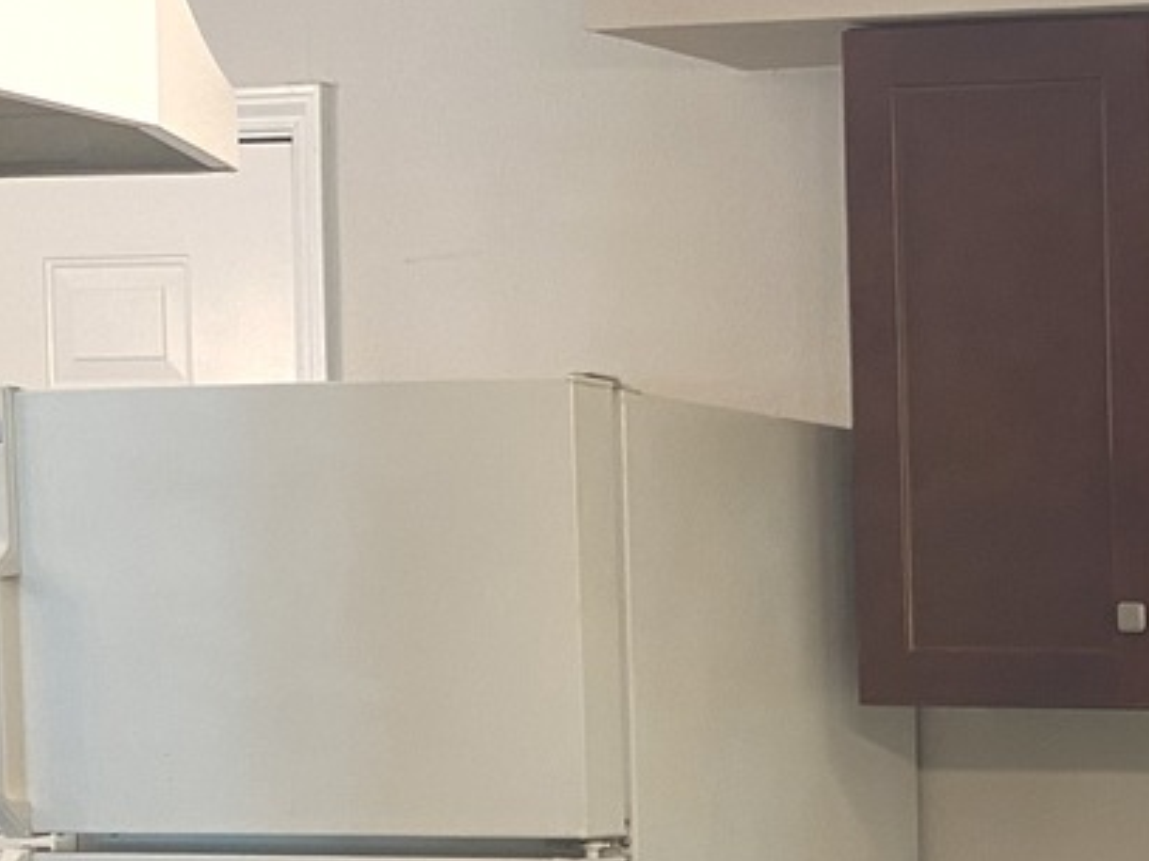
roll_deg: -0.4
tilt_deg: -4.3
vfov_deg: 15.7
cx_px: 1623
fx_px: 3053
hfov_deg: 19.2
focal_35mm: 92
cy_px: 923
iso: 125
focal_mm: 4.25
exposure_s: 1/89
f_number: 1.8
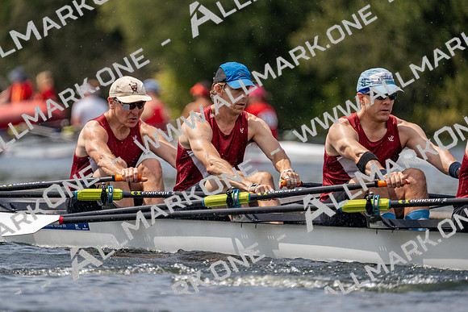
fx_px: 7801
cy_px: 156
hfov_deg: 3.4
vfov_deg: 2.3
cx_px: 234
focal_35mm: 600
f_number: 6.3
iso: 250
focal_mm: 600
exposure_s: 1/1600
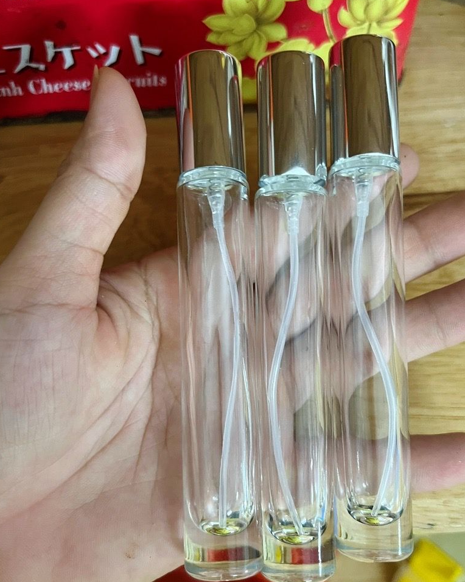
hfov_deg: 43.3
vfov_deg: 52.8
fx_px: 585
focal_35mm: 34
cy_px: 303
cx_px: 246
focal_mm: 5.7
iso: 320
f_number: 1.5
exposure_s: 1/50
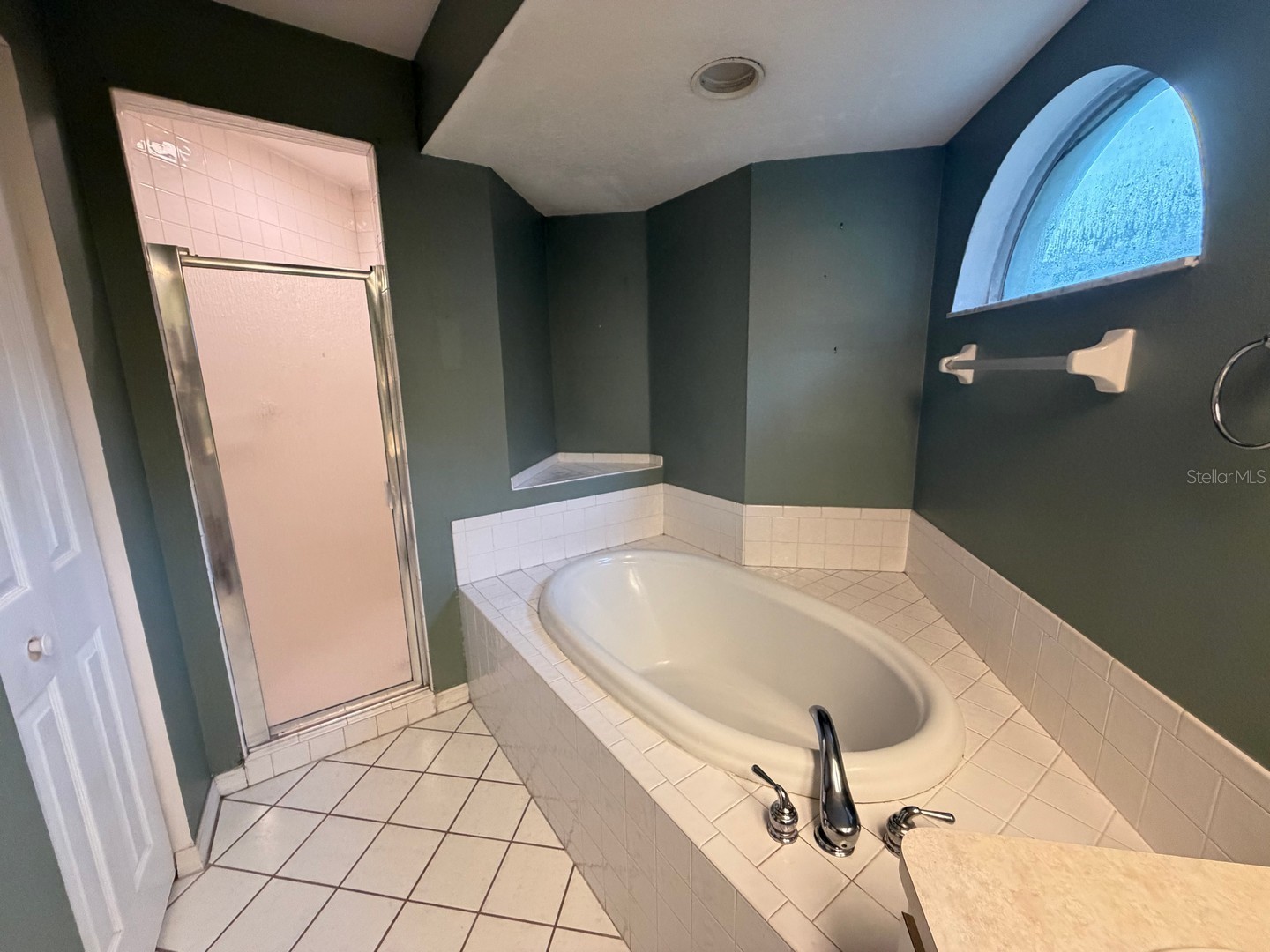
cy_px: 476
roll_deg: +1.7
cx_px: 635
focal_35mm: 14
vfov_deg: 85.7
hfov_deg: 102.1
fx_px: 514
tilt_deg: -11.3
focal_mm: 2.22
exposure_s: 1/60
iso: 500
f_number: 2.2
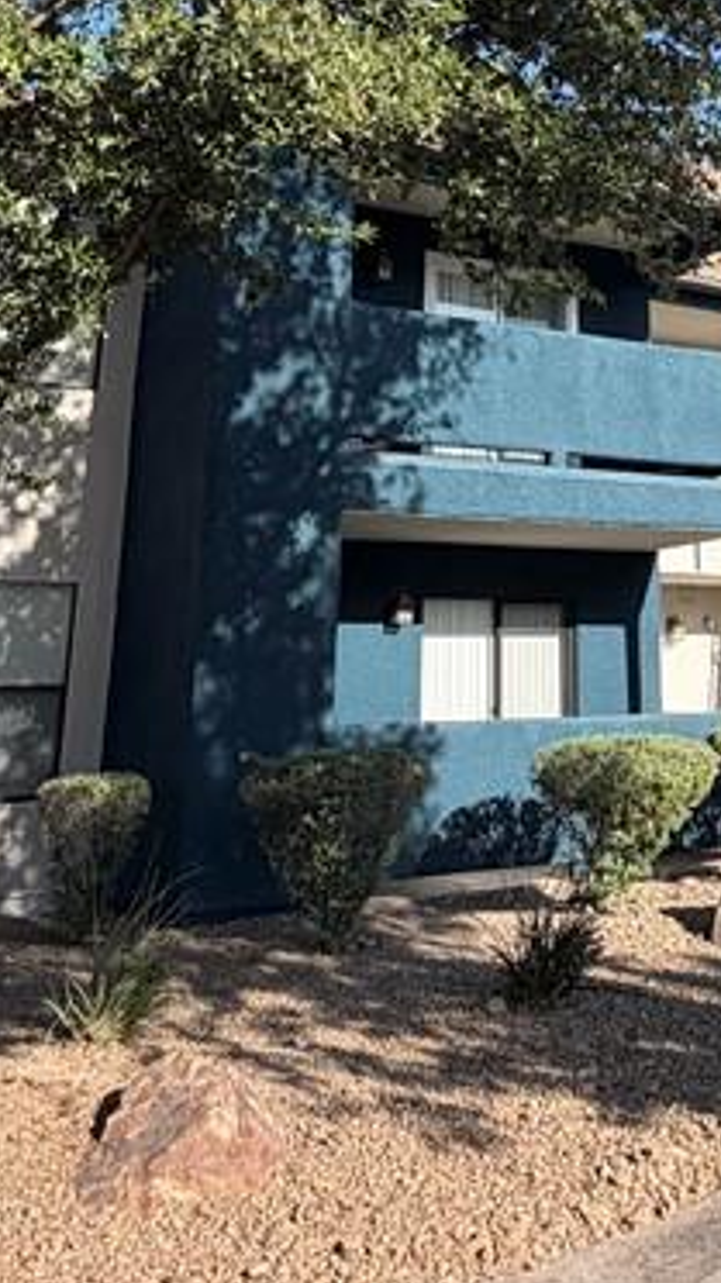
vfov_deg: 45.1
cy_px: 200
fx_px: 1429
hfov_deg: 27.3
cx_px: 645
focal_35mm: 42
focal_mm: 2.22
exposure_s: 1/569
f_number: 2.2
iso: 40
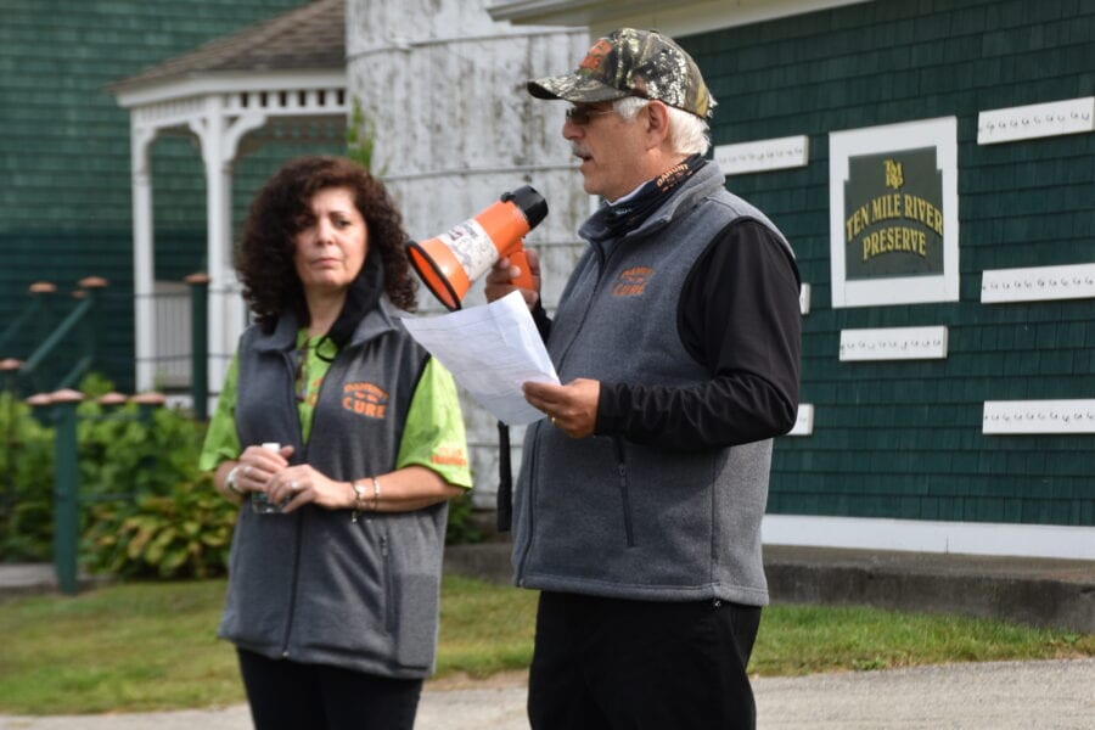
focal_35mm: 99
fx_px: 3011
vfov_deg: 13.8
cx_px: 548
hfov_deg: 20.6
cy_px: 365
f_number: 9
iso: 200
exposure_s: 1/320
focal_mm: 66
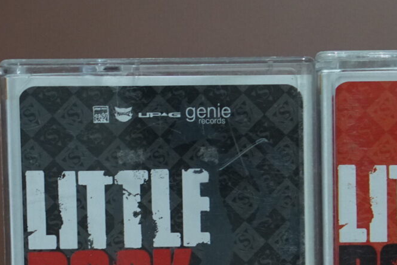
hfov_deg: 11.3
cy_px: 297
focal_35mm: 182
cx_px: 277
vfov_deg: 7.5
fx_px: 2008
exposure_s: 1/80
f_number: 2.5
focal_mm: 50
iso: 1600
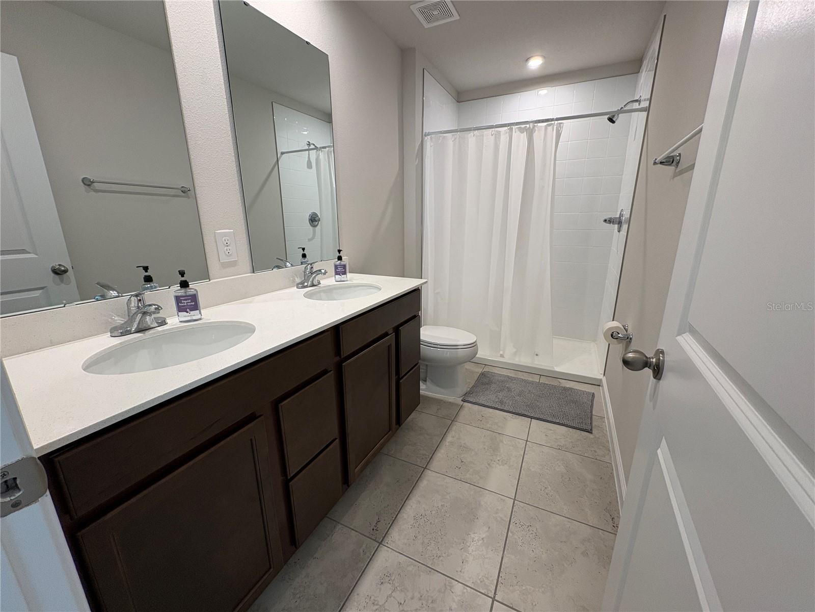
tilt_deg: -14.6
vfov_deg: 85.7
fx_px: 330
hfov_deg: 102.1
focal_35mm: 14
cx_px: 408
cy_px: 306
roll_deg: +0.8
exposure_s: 1/120
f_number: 2.2
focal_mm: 2.22
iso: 160
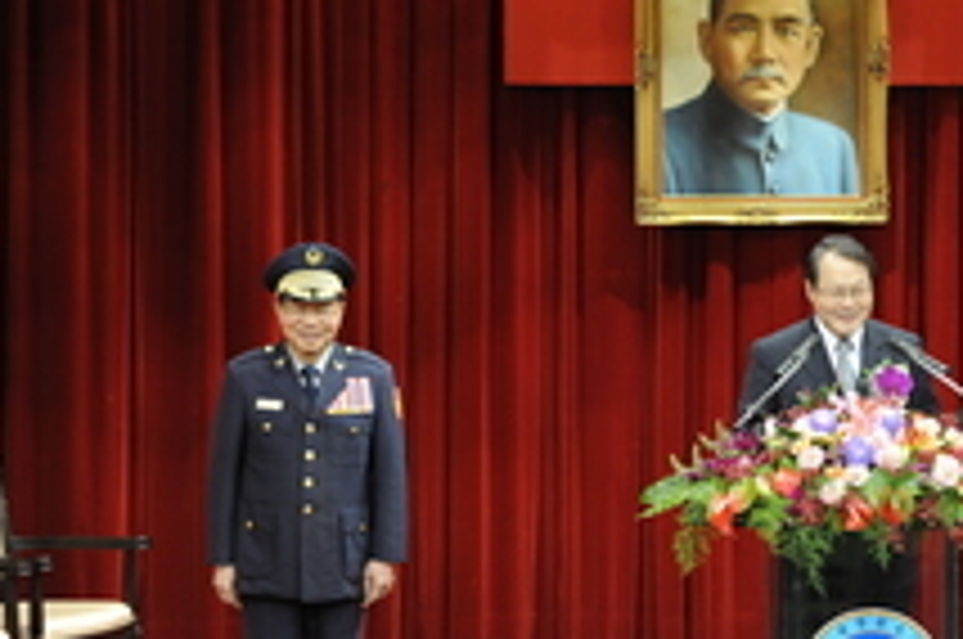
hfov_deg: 11.0
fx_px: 4995
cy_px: 320
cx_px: 828
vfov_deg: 7.3
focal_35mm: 187
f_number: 2.8
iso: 1600
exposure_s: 1/100
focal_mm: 100
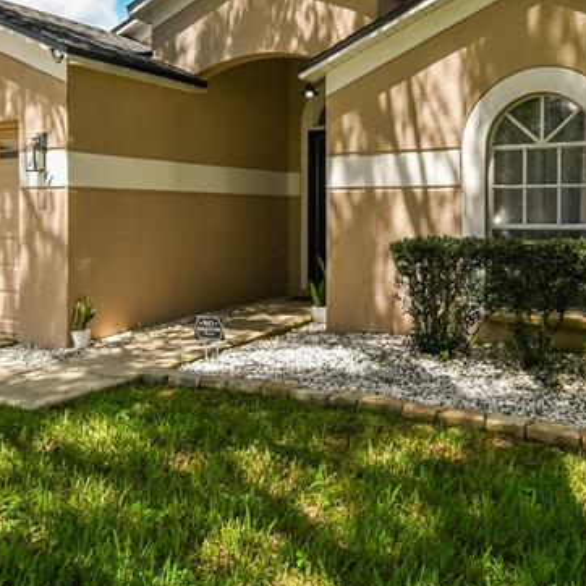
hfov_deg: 46.0
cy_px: 175
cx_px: 272
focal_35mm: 36
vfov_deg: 45.0
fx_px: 689
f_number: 7.1
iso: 100
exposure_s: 1/100
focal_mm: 10
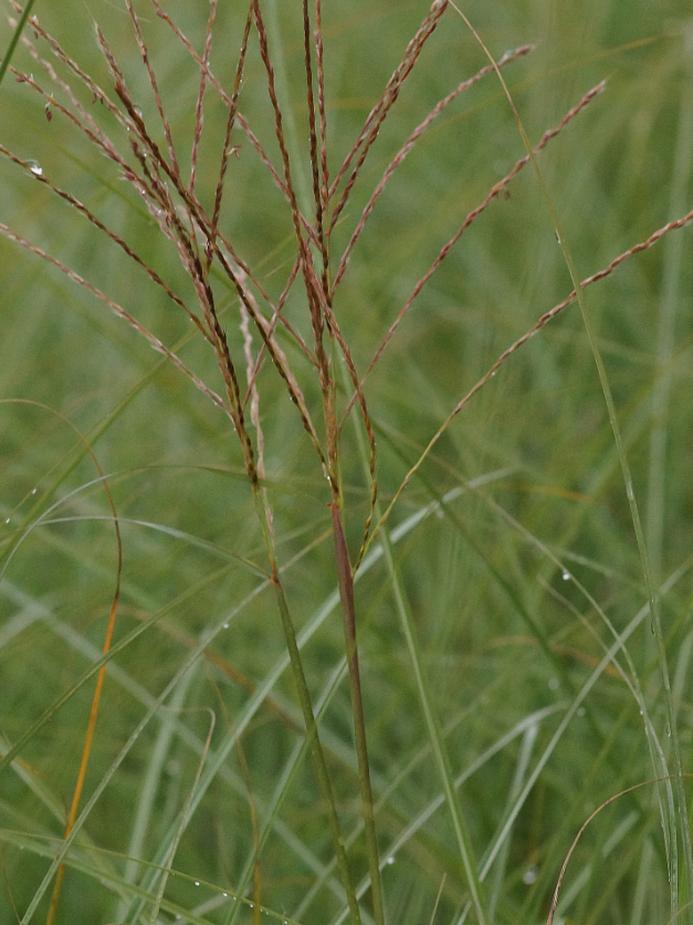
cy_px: 493
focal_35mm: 207
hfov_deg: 7.2
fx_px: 5525
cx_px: 273
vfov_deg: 9.6
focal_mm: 100
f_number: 6.3
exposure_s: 1/160
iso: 1600
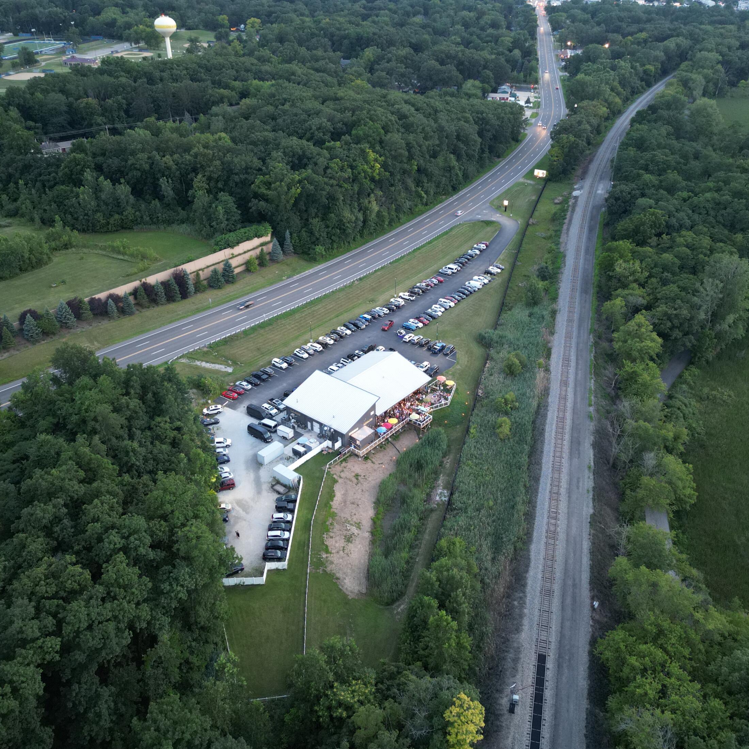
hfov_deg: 55.6
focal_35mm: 29
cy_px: 367
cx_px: 391
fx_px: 710
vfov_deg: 55.6
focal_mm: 6.72
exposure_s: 1/15
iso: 440
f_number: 1.7
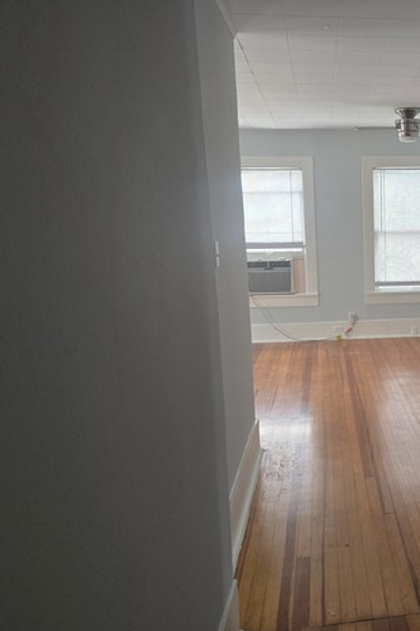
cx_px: 381
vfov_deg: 57.2
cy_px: 320
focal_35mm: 33
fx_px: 578
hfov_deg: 37.3
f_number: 1.7
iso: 250
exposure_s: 1/120
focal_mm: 6.3
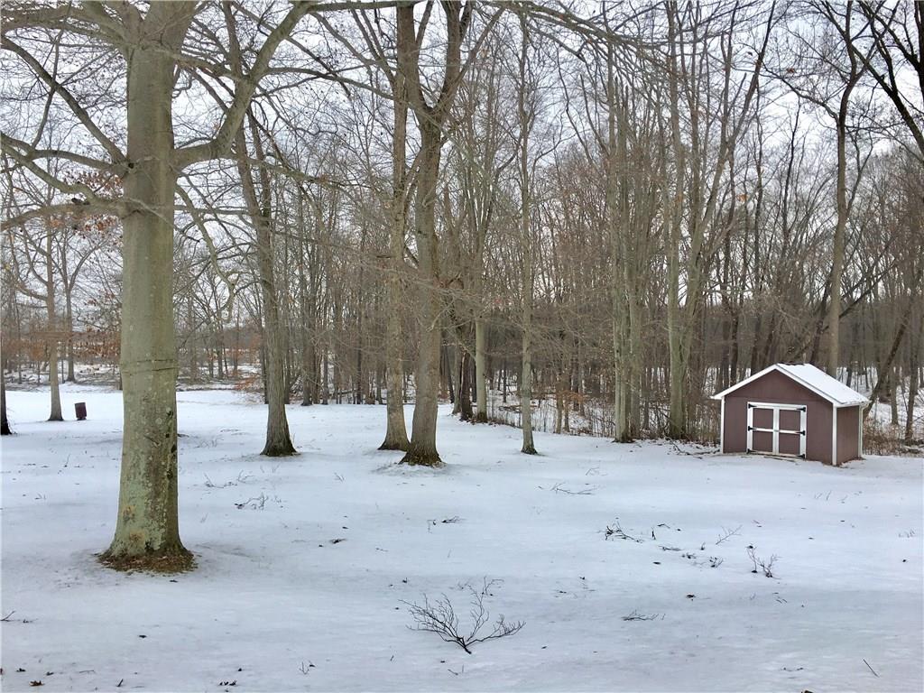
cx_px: 462
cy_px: 346
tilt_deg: +1.0
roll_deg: -2.0
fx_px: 774
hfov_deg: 61.7
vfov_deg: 48.2
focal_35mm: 29
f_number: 2.2
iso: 25
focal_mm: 4.15
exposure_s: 1/810
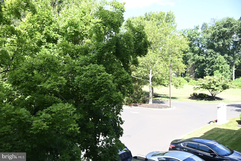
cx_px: 120
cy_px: 80
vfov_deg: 37.9
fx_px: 234
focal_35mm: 35
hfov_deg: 54.4
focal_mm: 35
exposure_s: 1/200
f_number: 4
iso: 110
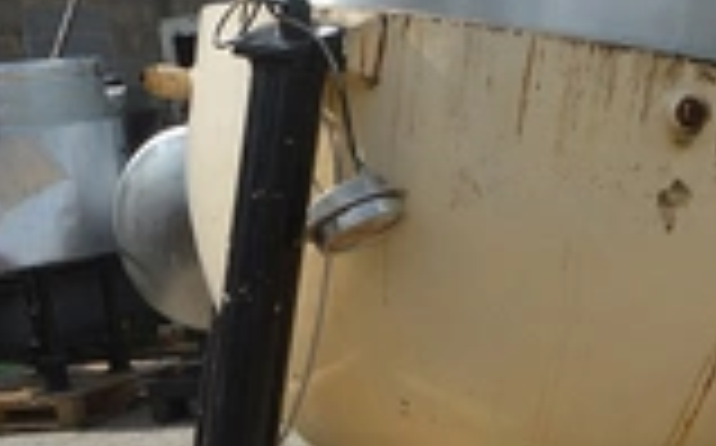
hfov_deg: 23.1
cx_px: 581
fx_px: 1721
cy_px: 523
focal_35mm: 88
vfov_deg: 14.3
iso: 100
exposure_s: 1/320
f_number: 9
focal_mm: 23
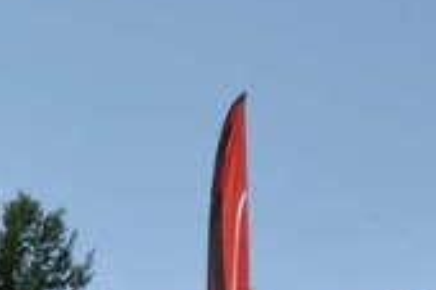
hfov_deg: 10.4
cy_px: -21
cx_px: -431
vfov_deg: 7.5
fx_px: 2202
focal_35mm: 182
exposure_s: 1/160
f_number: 13
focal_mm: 26
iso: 200
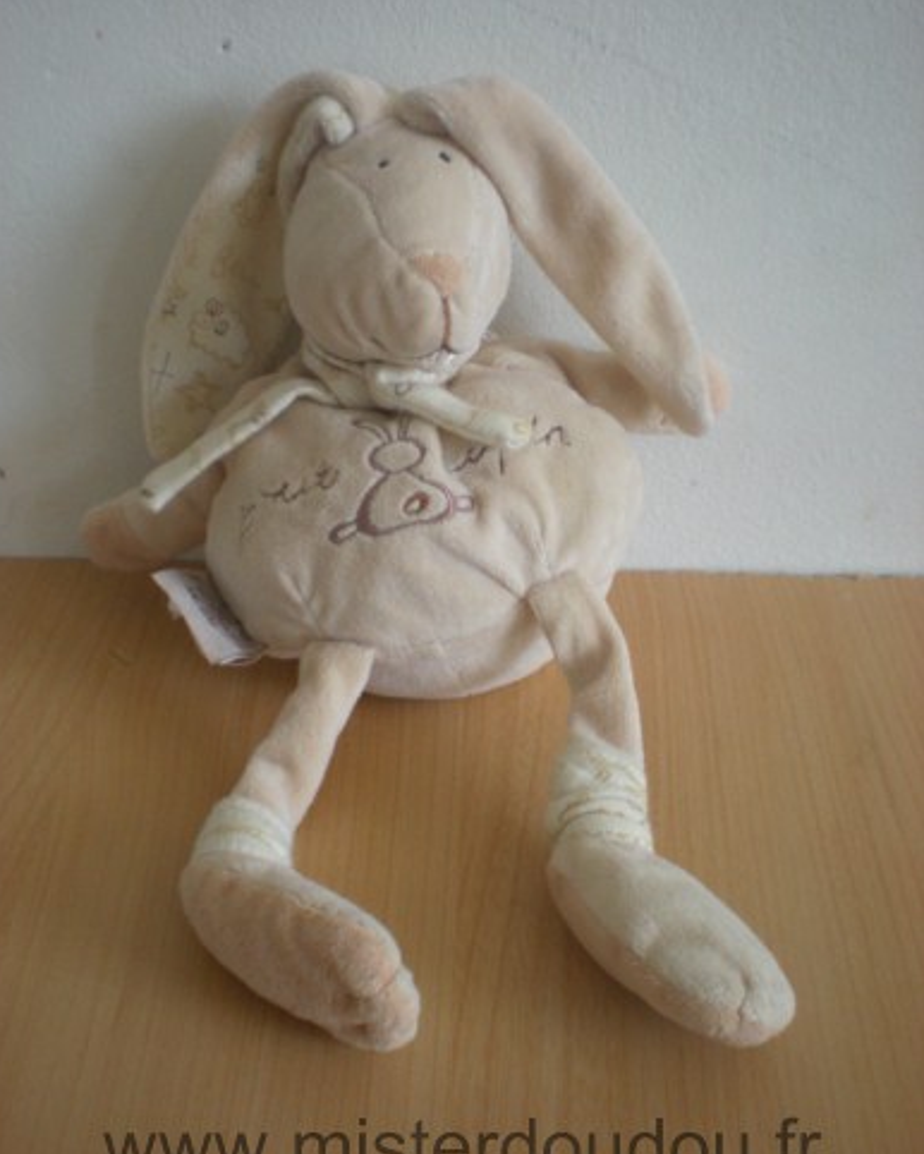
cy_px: 572
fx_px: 1366
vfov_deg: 45.8
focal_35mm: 40
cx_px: 460
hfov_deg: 37.4
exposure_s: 1/66.6
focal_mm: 6.3
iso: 181
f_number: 3.1
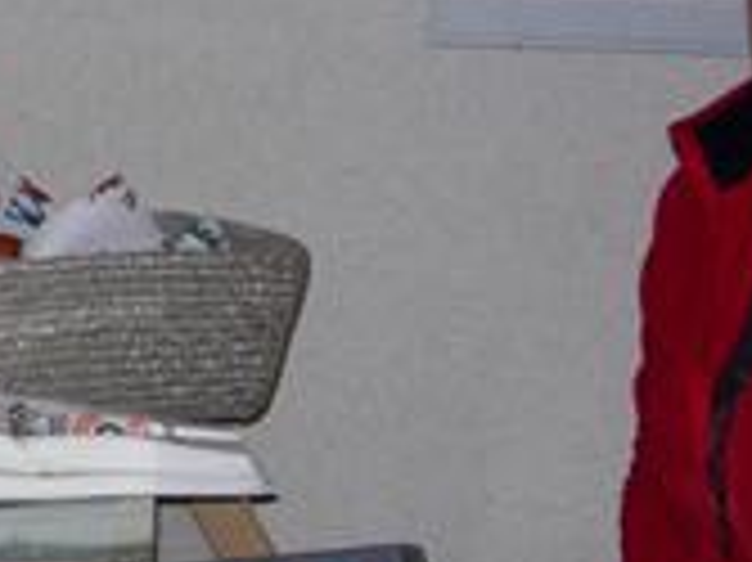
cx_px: 18
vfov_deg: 10.1
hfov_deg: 13.4
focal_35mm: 146
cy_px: 486
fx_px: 3169
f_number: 2.8
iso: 79
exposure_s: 1/64
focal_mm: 7.8
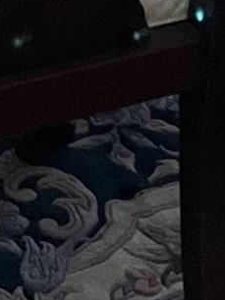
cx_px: -131
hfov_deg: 6.9
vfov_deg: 8.0
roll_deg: +0.9
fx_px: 1831
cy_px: -626
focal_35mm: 211
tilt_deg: -9.6
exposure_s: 1/40
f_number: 1.8
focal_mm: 3.99
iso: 250
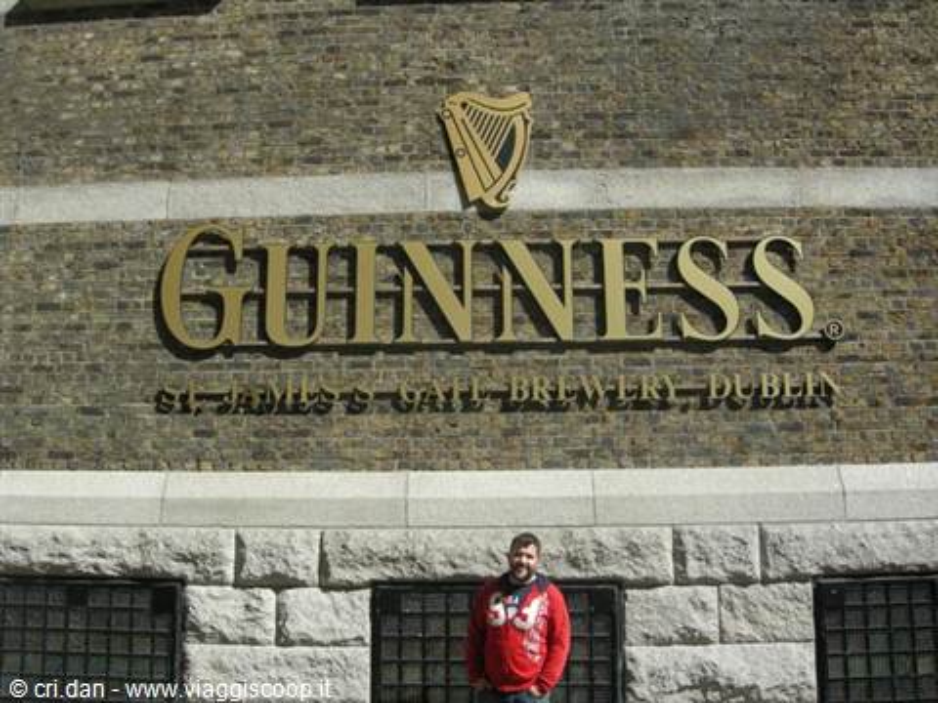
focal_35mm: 36
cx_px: 469
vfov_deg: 39.7
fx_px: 976
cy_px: 352
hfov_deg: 51.4
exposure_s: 1/214
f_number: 5.4
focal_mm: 7.5
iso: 64
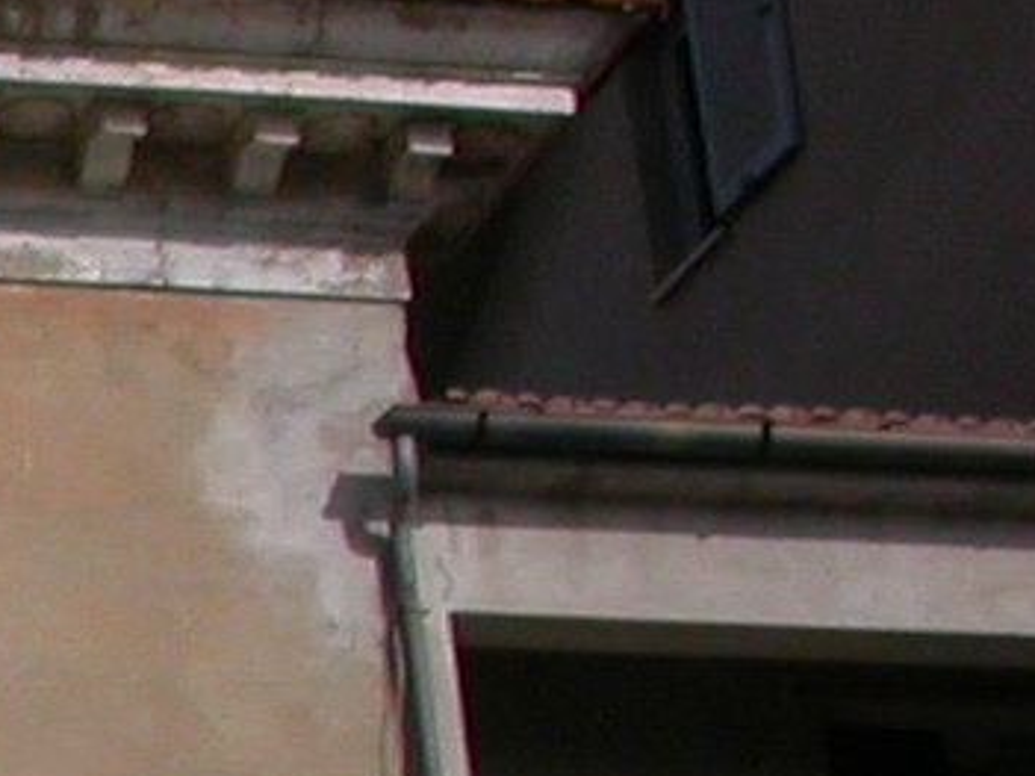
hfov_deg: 7.1
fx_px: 7353
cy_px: 1776
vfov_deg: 5.8
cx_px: -2161
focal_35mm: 246
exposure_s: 1/748
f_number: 7.5
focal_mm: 7.85
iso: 100
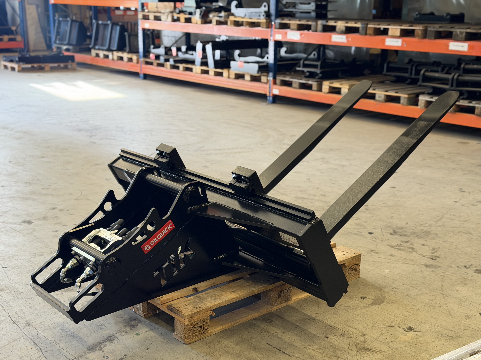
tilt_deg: -15.8
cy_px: 180
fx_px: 667
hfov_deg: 39.7
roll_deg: -0.7
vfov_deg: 30.3
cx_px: 240
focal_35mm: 48
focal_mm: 6.76
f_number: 1.78
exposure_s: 1/100
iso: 320
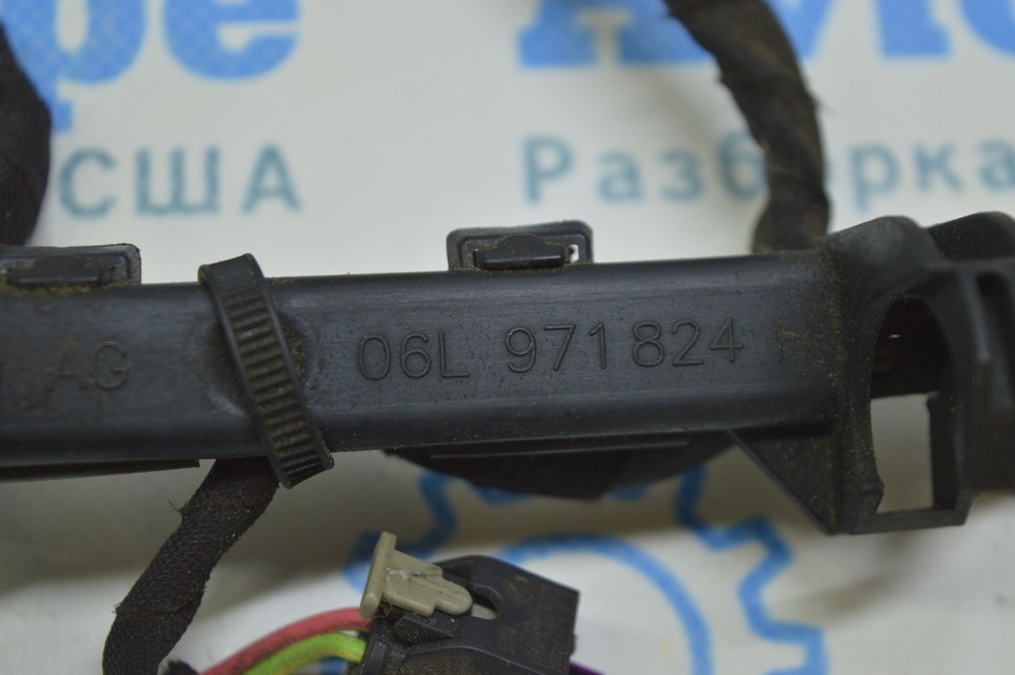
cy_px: 338
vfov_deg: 16.5
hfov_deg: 24.6
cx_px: 508
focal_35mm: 82
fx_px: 2324
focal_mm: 55
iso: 400
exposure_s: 1/40
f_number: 5.6
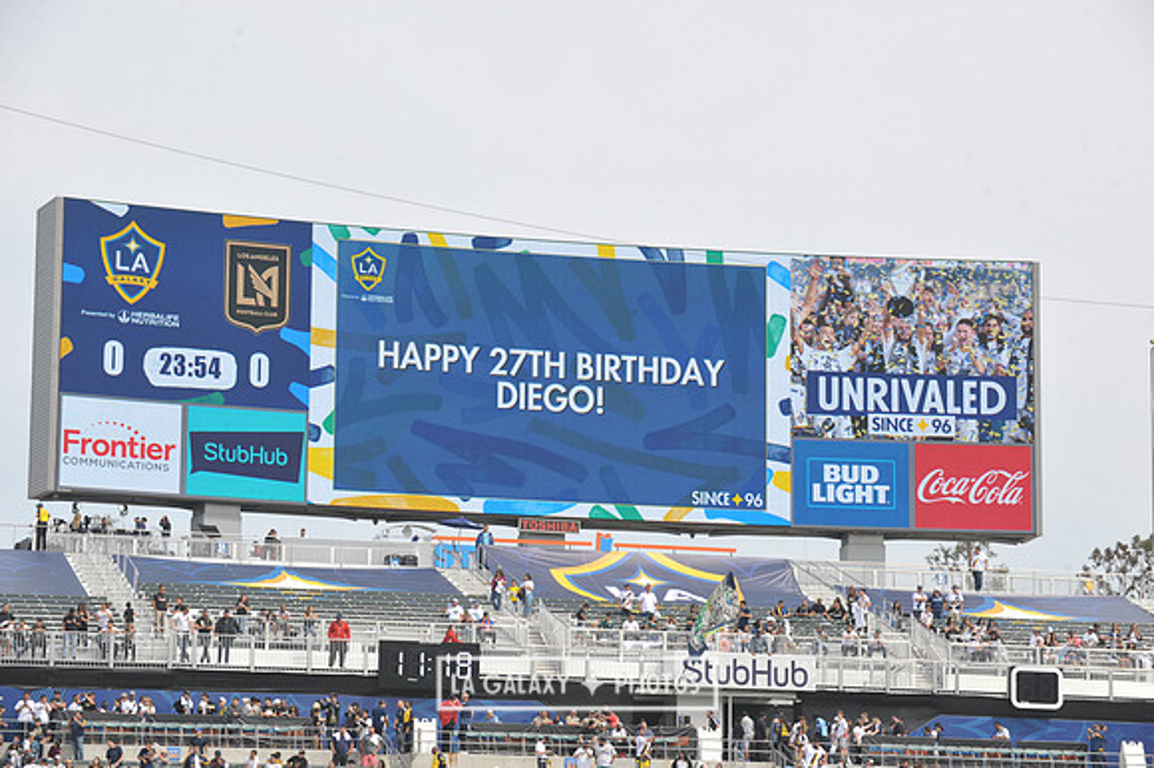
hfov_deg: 17.7
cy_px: 384
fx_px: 3716
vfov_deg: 11.8
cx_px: 577
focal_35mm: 116
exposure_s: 1/400
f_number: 10
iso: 200
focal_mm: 116
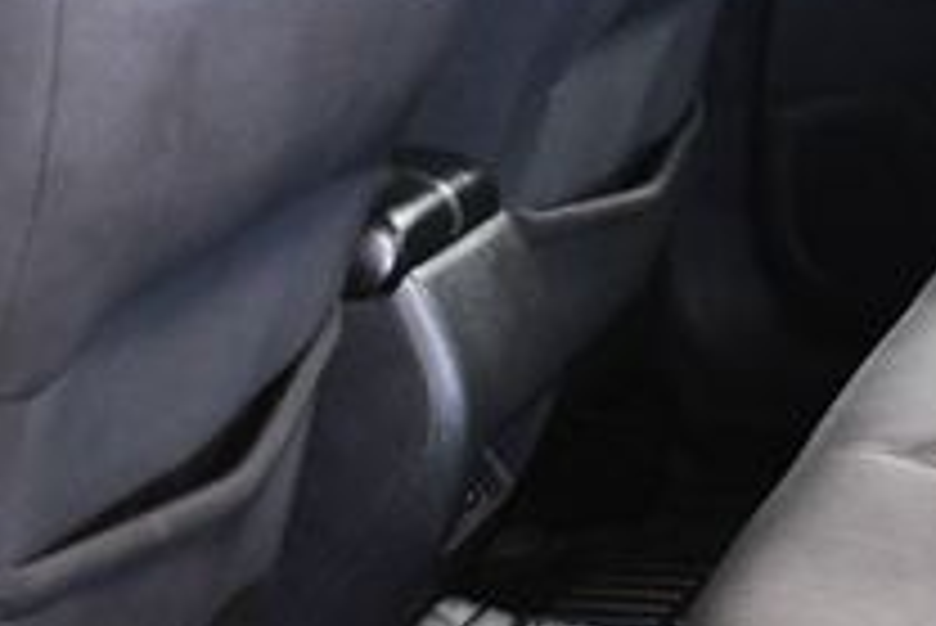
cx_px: 1220
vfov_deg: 12.2
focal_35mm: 111
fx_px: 2888
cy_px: -36
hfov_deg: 17.3
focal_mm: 18
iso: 3200
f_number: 3.5
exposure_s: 1/60
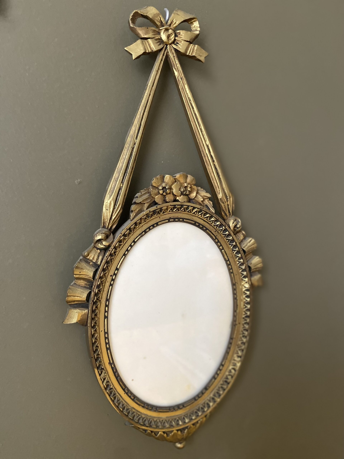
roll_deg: +2.2
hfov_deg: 53.1
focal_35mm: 26
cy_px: 230
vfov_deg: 67.3
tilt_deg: -3.9
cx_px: 172
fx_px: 345
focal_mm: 4.25
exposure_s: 1/50
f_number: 1.8
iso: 500
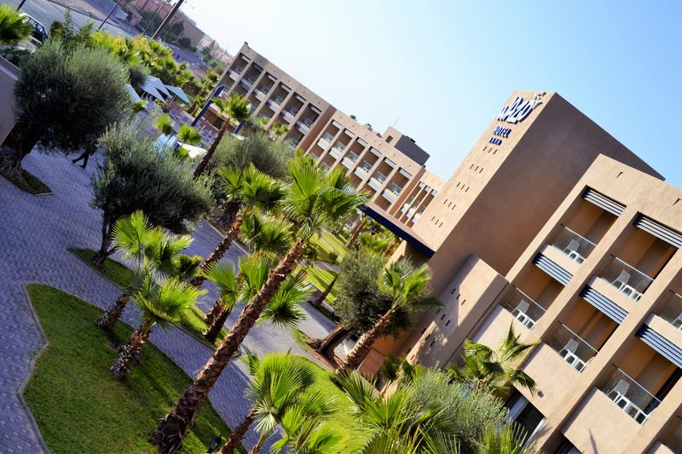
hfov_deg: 37.9
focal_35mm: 52
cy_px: 227
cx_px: 341
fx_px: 994
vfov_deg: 25.7
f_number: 6.3
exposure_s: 1/160
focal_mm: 35
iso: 100
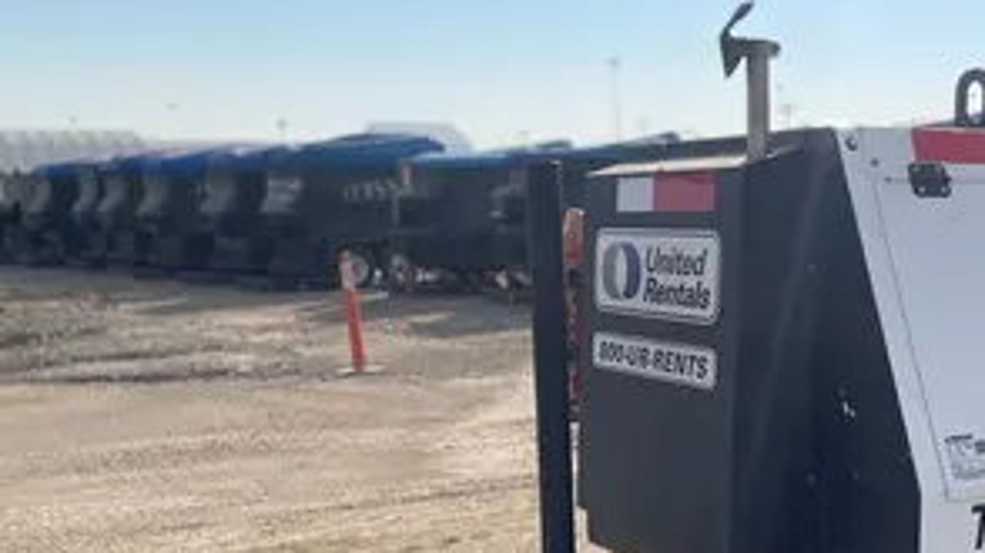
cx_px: 787
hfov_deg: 37.8
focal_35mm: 53
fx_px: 1384
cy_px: 528
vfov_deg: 21.9
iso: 50
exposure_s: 1/6897
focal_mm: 4.2
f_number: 1.6
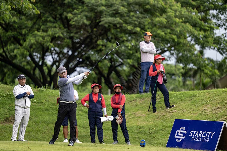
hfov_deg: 11.7
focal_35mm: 175
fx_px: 1103
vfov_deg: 7.8
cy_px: 76
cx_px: 114
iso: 640
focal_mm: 175
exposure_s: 1/3200
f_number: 2.8
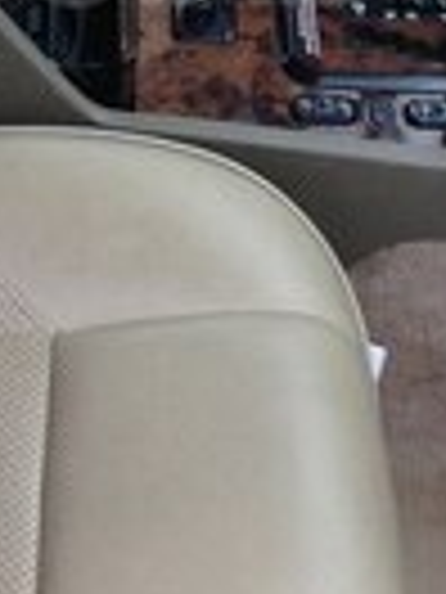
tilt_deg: -41.2
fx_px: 2130
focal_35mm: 124
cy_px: -45
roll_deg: -8.2
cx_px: 9
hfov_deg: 11.8
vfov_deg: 15.5
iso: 80
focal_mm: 4.12
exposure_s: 1/120
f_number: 2.4
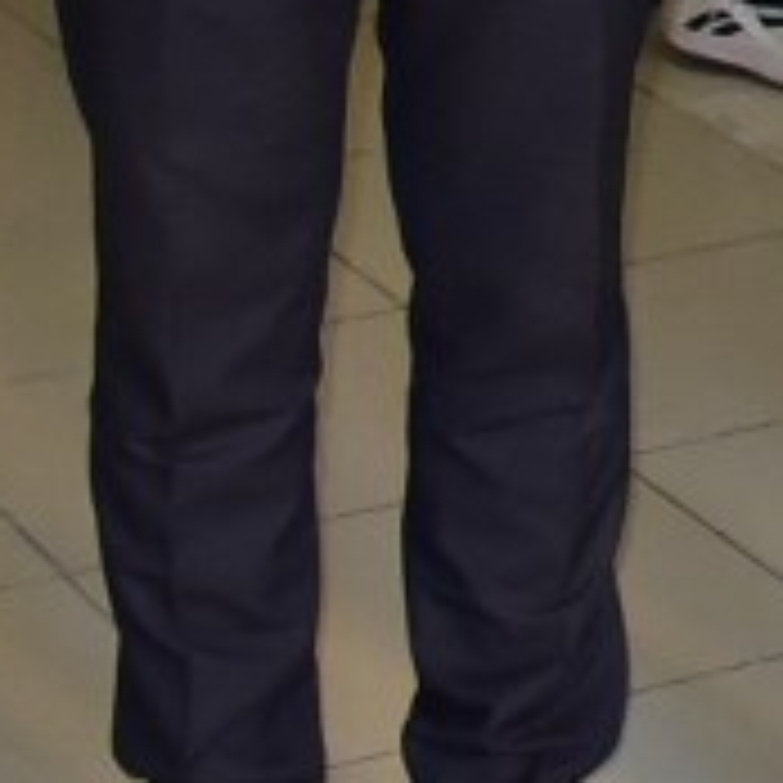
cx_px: 2074
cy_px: -1170
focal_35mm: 190
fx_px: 4862
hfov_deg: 8.2
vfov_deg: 8.4
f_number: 5.6
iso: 2200
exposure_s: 1/200
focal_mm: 24
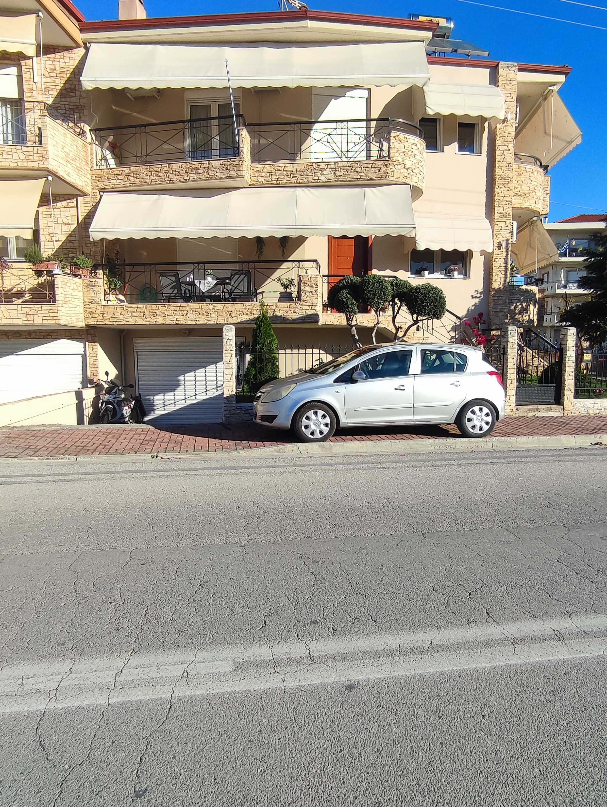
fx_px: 374
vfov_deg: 94.5
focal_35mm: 16
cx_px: 304
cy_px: 404
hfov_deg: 78.2
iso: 50
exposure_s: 1/997
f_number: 2.2
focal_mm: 1.65
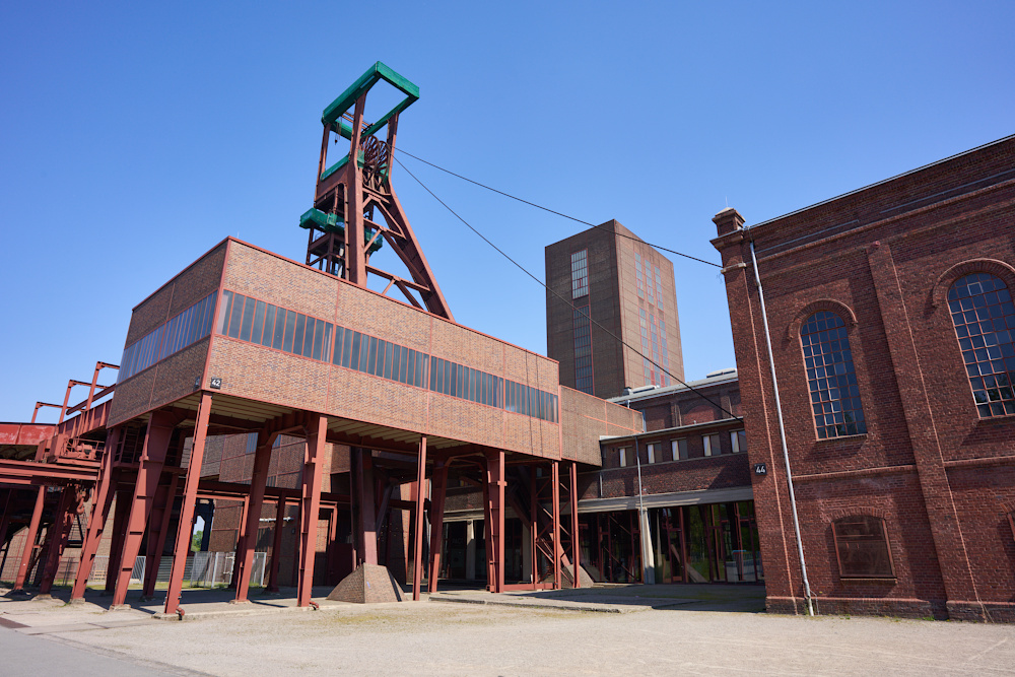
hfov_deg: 81.2
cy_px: 338
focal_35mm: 21
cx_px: 508
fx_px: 592
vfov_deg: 59.5
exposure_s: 1/125
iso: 100
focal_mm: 21
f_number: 11
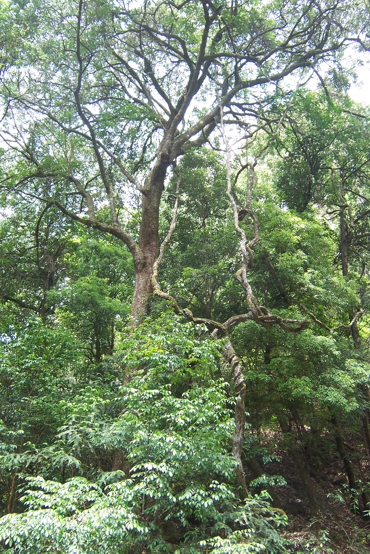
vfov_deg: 54.4
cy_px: 278
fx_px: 539
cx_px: 189
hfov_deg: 37.9
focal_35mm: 35
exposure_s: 1/30
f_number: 3.4
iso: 80
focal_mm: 5.5
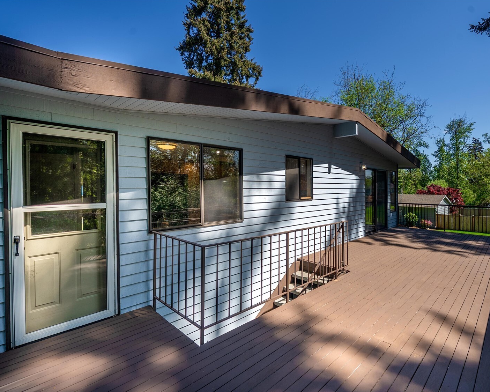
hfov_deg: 89.0
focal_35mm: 17
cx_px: 281
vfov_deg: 77.0
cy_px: 195
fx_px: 247
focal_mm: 15
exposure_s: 1/125
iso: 80
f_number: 7.1
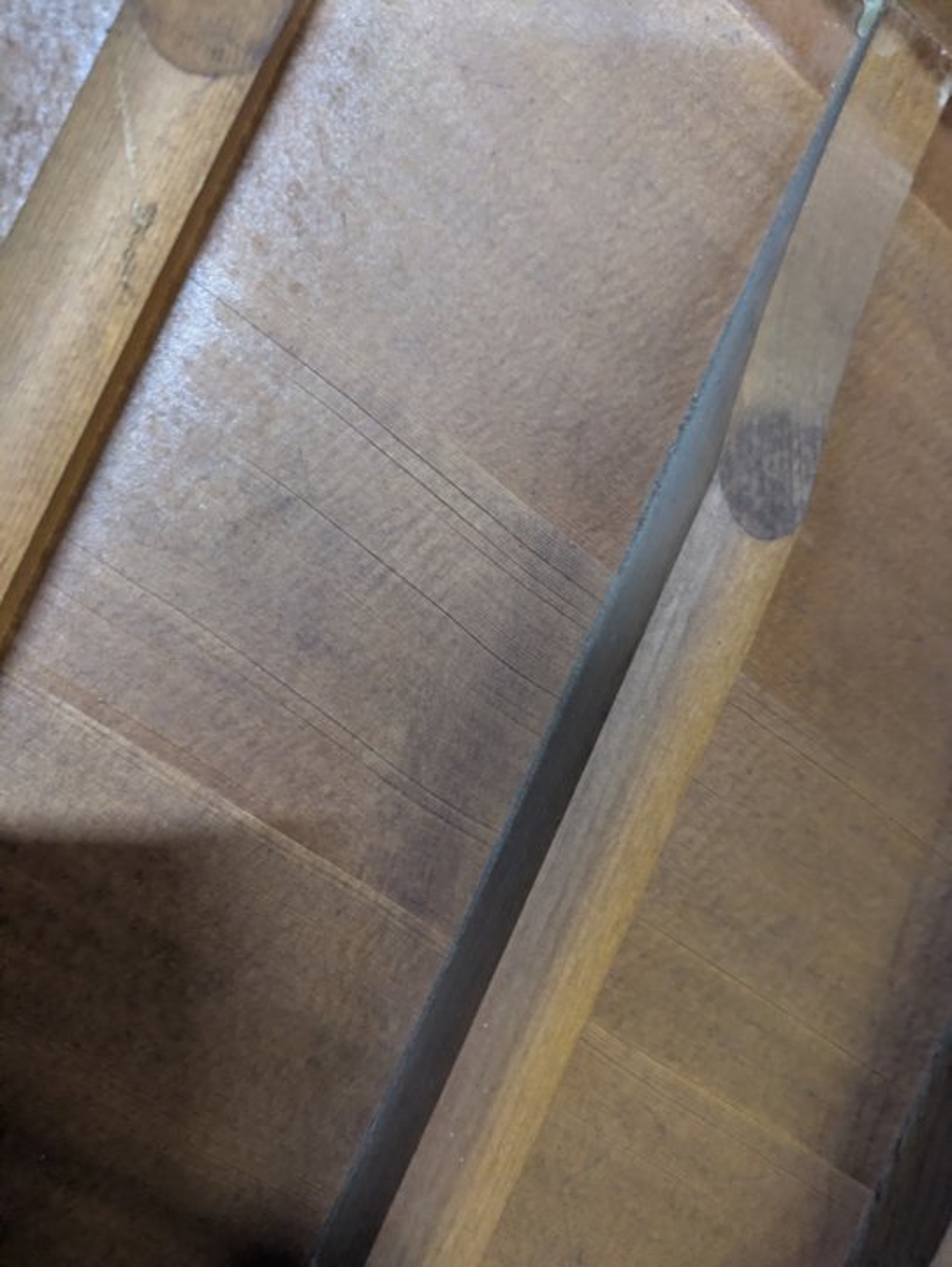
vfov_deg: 69.4
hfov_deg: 54.9
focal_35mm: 25
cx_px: 476
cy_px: 634
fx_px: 916
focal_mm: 5.43
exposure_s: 1/16.7
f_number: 1.89
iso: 1470
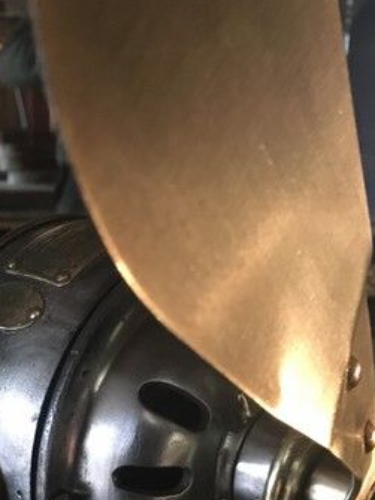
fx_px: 752
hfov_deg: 27.6
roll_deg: +1.9
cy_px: 416
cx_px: 85
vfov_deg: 35.4
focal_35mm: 52
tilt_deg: -32.1
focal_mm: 4.15
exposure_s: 1/17
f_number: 2.2
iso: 320
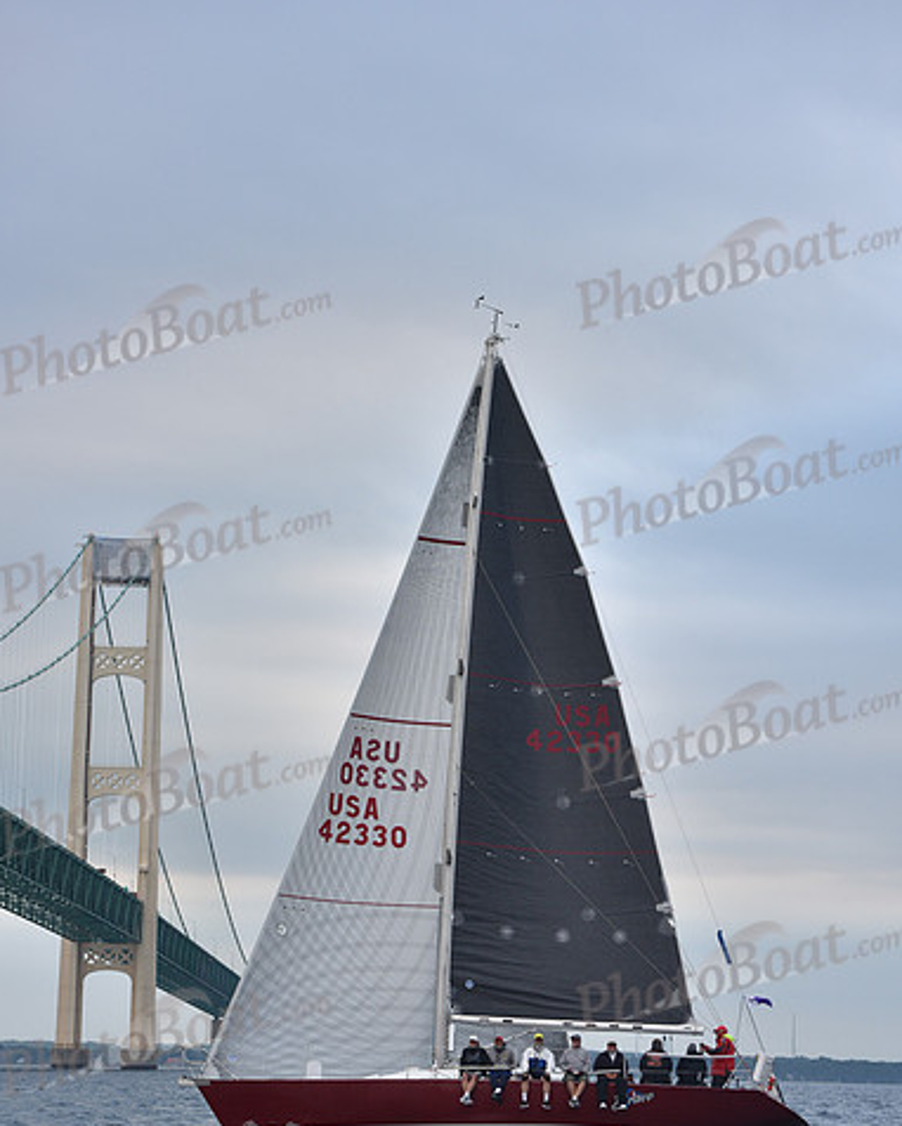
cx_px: 455
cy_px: 642
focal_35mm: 97
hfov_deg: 15.9
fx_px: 3235
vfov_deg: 19.7
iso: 400
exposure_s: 1/640
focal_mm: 85
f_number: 5
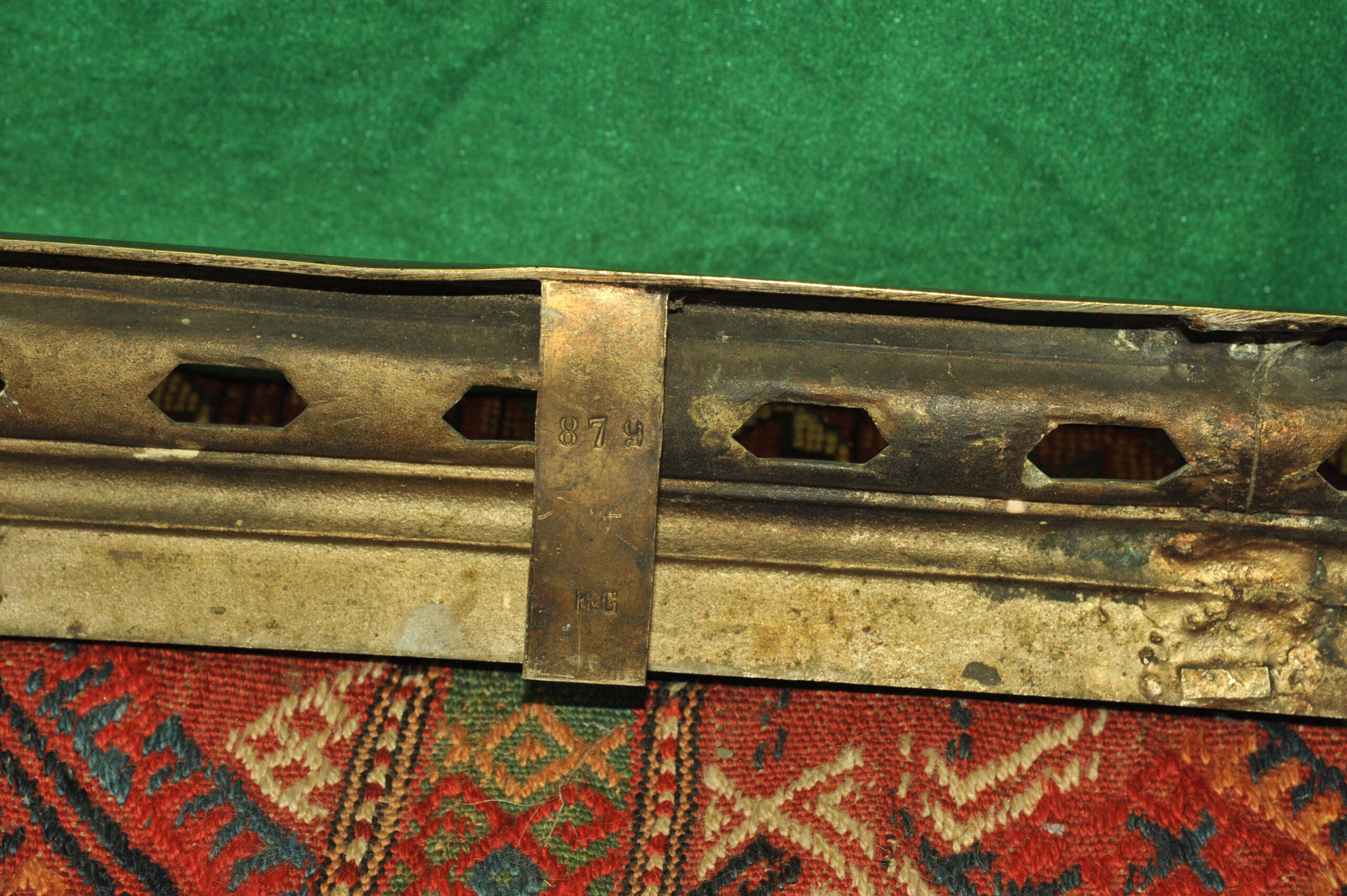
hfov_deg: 17.1
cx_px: 674
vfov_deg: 11.4
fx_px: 4487
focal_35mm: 120
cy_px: 448
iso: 1250
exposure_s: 1/60
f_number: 10
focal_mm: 120
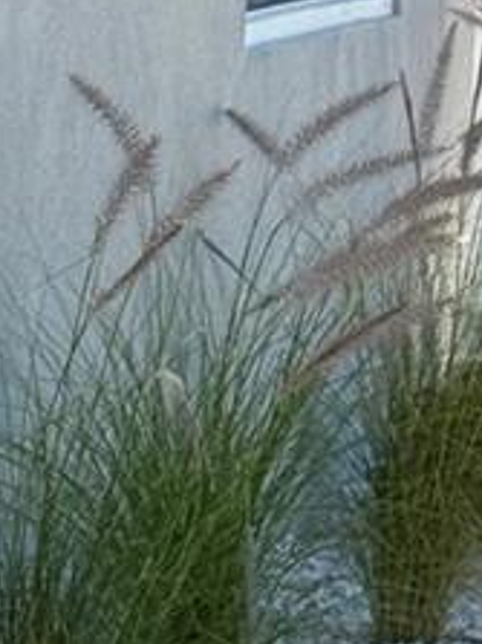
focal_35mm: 258
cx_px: -364
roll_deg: -1.1
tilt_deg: -4.5
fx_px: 4795
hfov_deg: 5.7
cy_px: 358
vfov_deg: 7.7
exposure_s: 1/2208
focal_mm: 6.76
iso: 80
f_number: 1.78
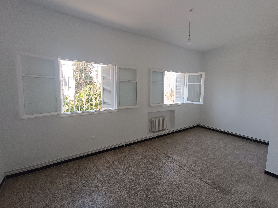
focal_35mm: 16
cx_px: 139
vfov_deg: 78.1
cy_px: 104
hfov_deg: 94.5
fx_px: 128
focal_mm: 1.66
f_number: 2.2
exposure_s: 1/100
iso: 64
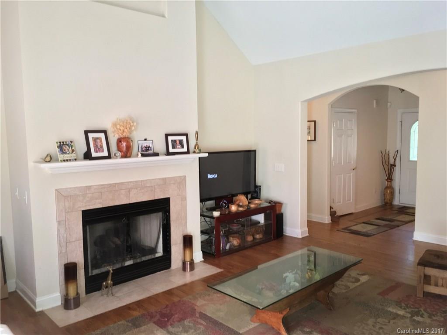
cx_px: 224
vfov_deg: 48.2
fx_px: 374
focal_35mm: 29
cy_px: 168
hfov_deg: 61.7
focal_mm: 4.15
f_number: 2.2
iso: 125
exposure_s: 1/30
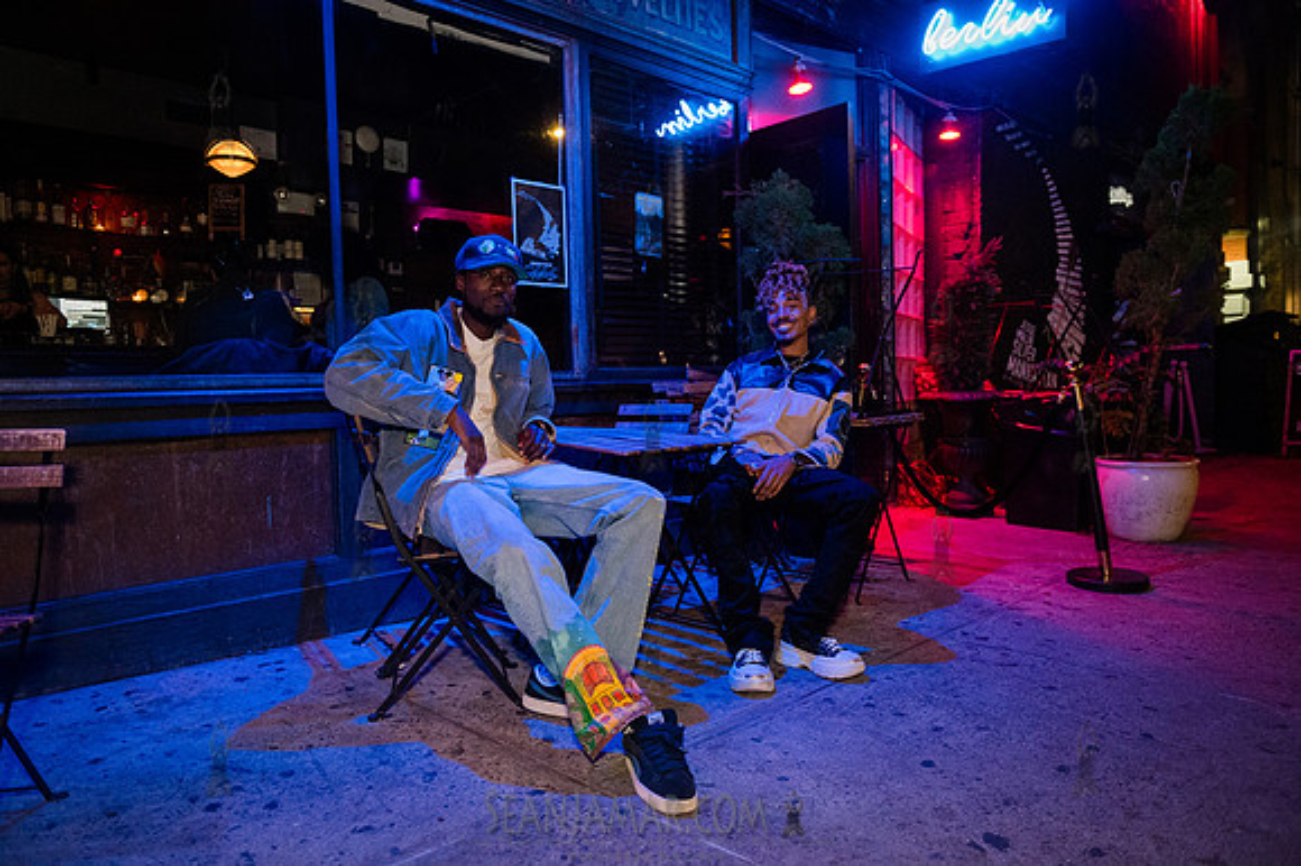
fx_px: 867
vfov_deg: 53.1
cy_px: 433
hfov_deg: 73.8
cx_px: 650
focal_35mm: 24
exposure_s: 1/250
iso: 12800
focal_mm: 24
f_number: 3.2
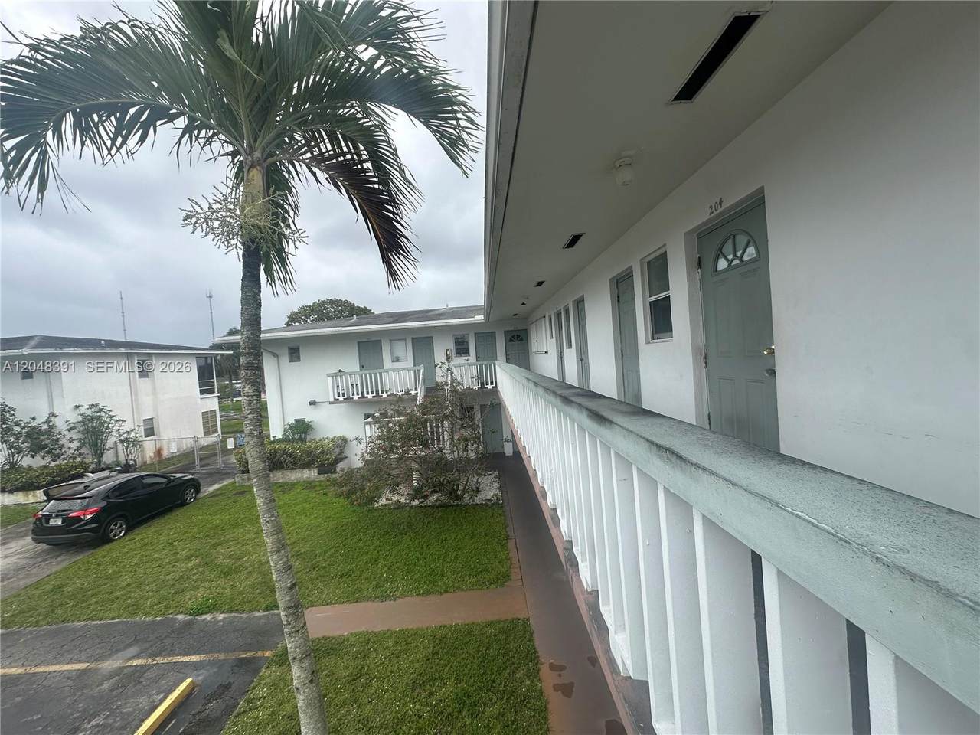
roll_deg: +4.1
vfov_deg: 85.7
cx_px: 490
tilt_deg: -0.1
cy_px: 368
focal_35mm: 14
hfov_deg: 102.1
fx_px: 396
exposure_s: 1/1208
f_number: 2.2
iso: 40
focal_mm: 2.22
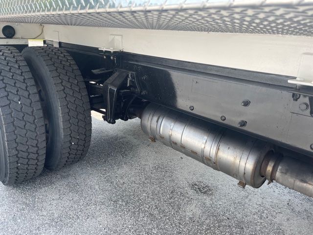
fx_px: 235
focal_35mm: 26
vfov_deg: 53.1
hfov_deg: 67.3
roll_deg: -2.4
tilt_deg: -18.3
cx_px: 156
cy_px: 118
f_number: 1.6
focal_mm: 5.1
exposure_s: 1/786
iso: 32
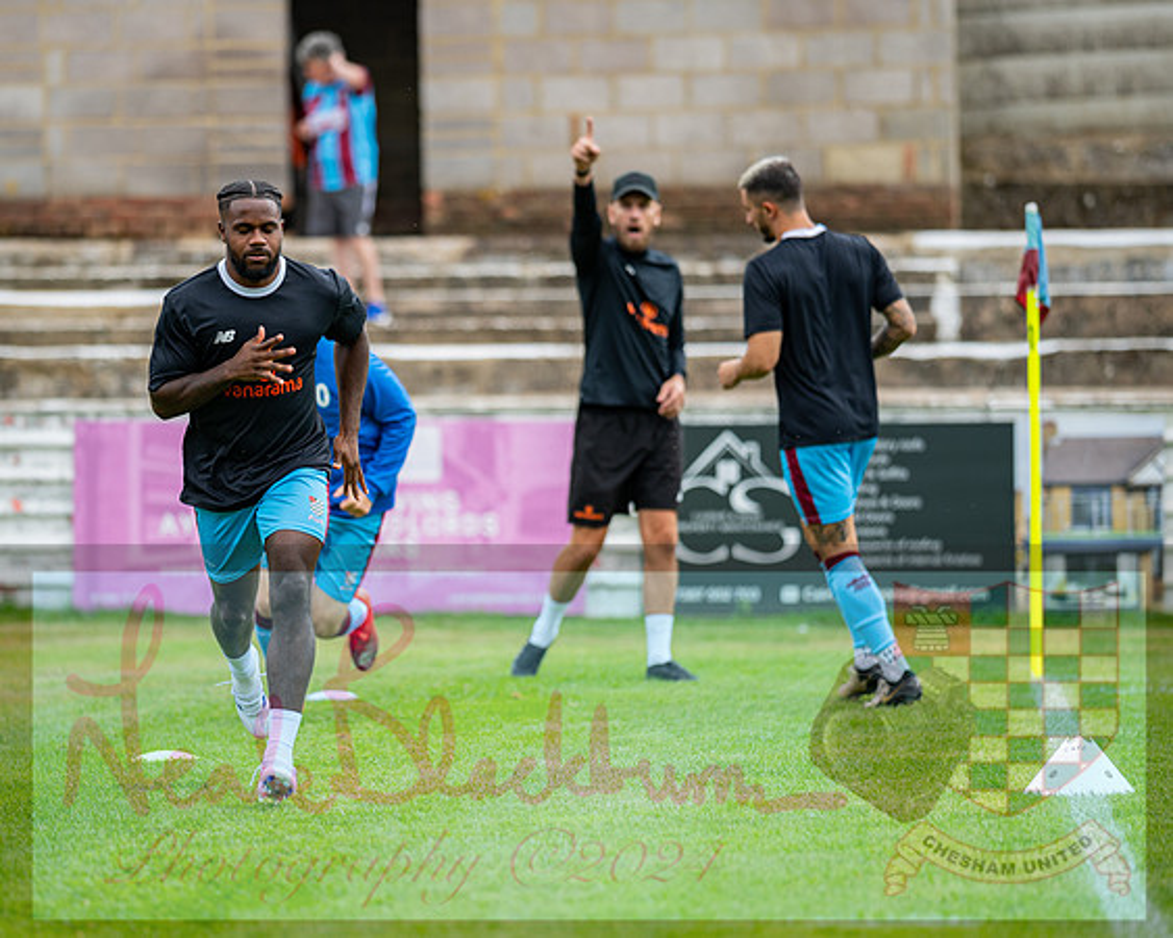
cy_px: 521
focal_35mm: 173
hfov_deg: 11.2
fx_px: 5998
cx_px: 495
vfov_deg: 8.9
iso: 160
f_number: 1.8
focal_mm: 135
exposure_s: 1/1200
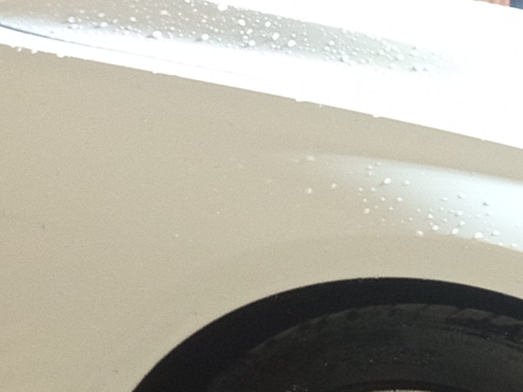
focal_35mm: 130
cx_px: 1254
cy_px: 653
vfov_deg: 10.8
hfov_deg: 12.1
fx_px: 1965
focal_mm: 5.24
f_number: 1.7
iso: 1410
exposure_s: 1/25
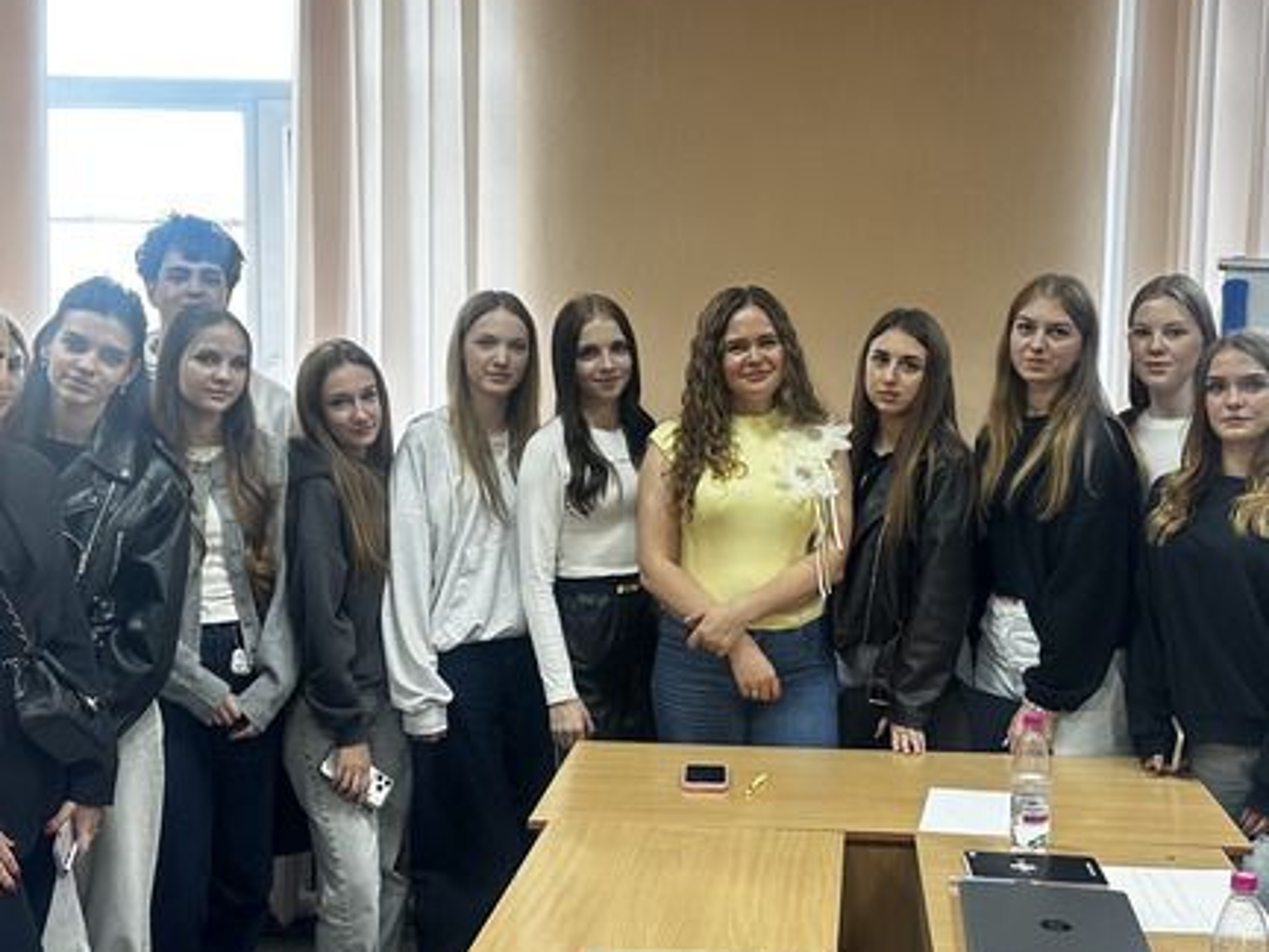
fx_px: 1833
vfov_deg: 29.1
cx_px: 711
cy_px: 480
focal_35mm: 50
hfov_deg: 38.1
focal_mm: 6.86
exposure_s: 1/121
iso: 100
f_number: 1.78
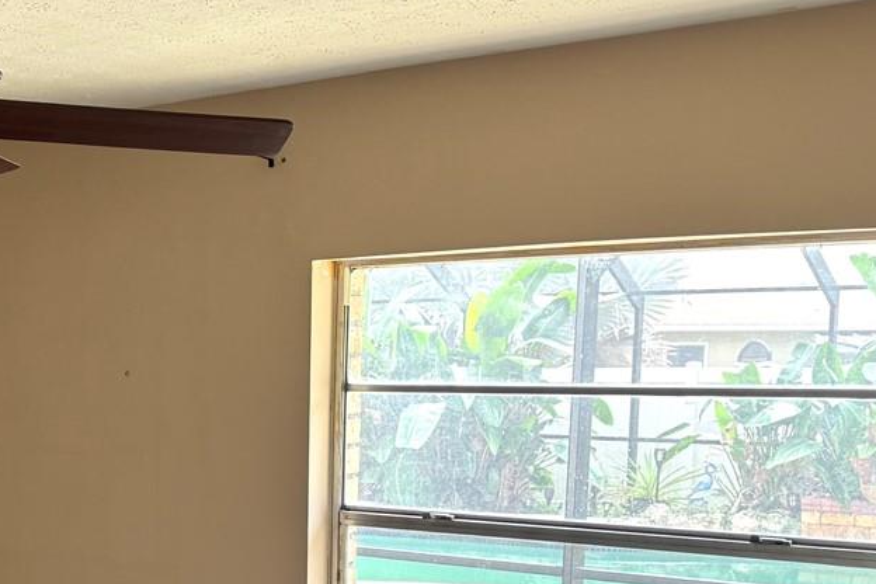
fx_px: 1557
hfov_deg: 29.7
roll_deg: -0.4
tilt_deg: -8.2
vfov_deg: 20.7
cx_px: 36
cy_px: 539
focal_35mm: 64
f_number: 1.78
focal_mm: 6.76
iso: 100
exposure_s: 1/136
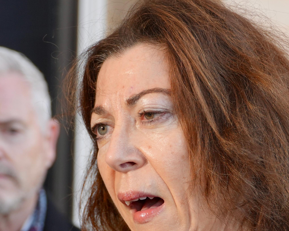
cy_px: 203
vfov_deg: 8.3
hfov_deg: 10.4
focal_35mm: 186
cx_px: 218
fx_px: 1591
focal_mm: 54
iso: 200
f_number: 4
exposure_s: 1/160
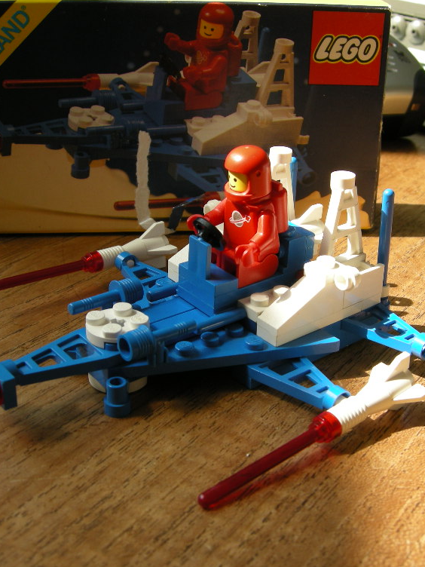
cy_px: 287
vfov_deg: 38.9
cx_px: 243
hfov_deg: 29.6
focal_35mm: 49
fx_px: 802
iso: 64
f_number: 3.8
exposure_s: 1/141
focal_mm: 7.5
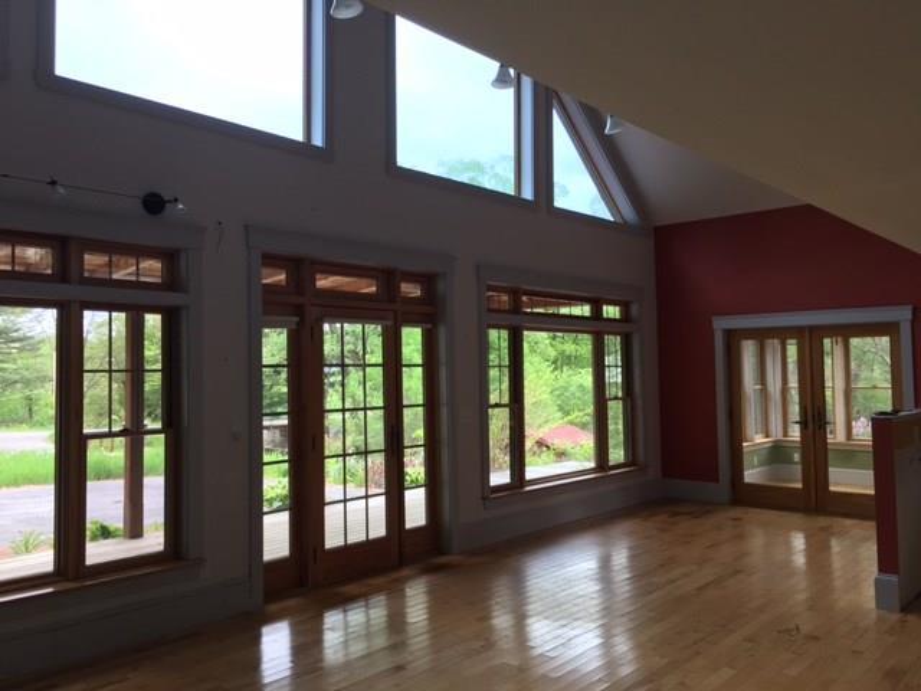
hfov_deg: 61.7
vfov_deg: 48.2
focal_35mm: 29
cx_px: 460
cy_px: 346
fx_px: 772
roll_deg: +2.2
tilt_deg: +1.3
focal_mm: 4.15
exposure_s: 1/120
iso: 40
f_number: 2.2
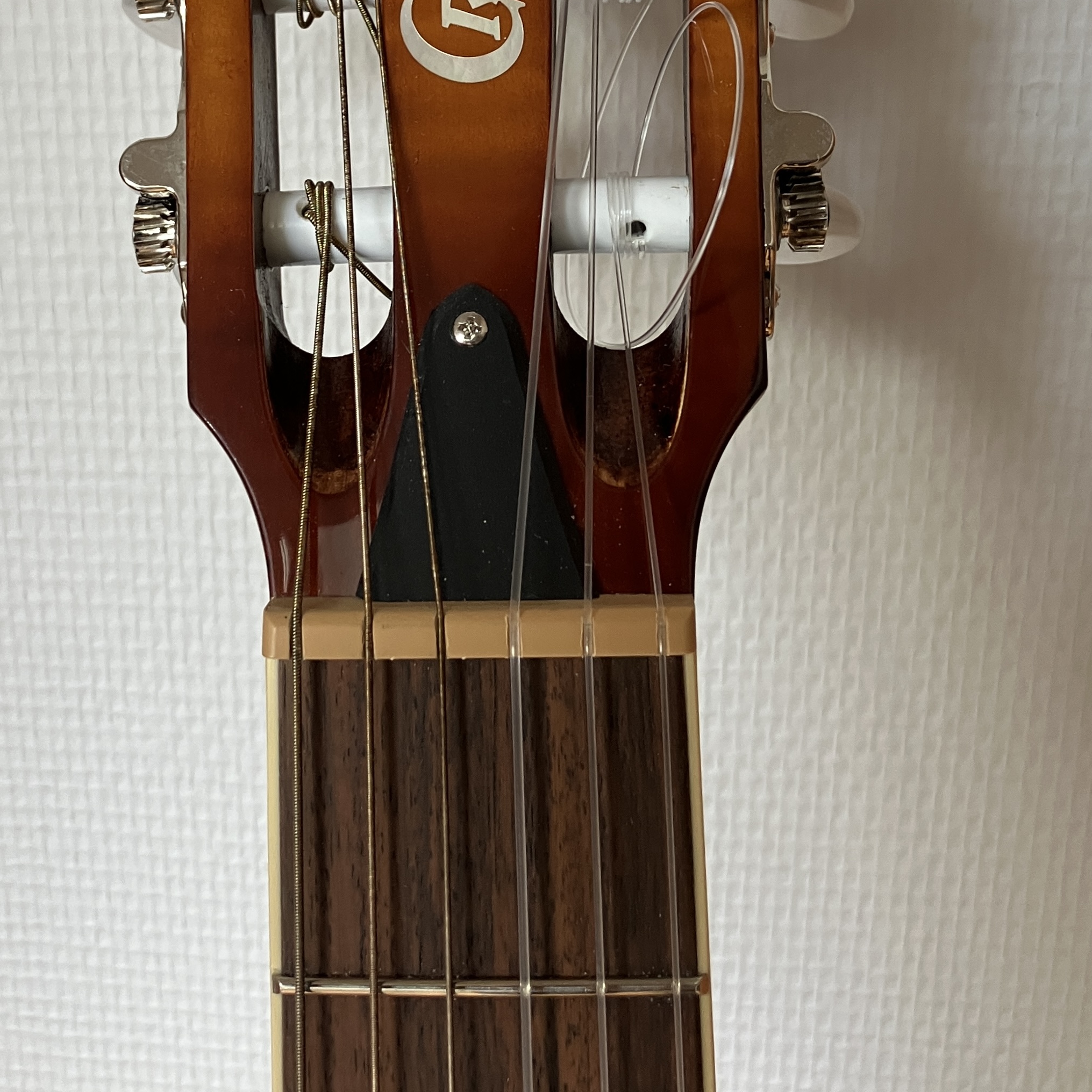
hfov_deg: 40.9
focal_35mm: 41
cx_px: 494
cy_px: 192
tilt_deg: -16.7
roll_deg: -0.9
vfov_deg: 39.1
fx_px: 1463
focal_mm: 3.99
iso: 80
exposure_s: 1/93
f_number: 1.8
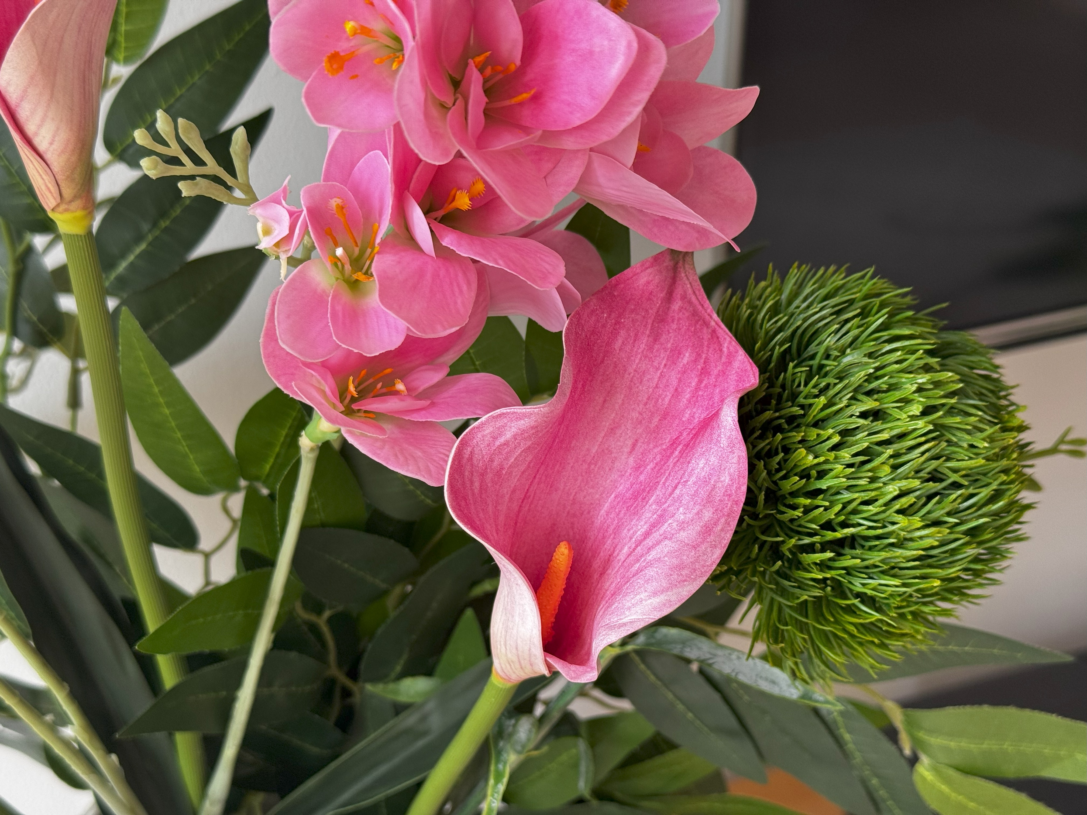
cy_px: 408
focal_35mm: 48
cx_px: 544
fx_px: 1507
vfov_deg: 30.3
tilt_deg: -24.7
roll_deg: +0.2
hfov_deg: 39.7
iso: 125
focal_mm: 6.76
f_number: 1.78
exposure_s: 1/60
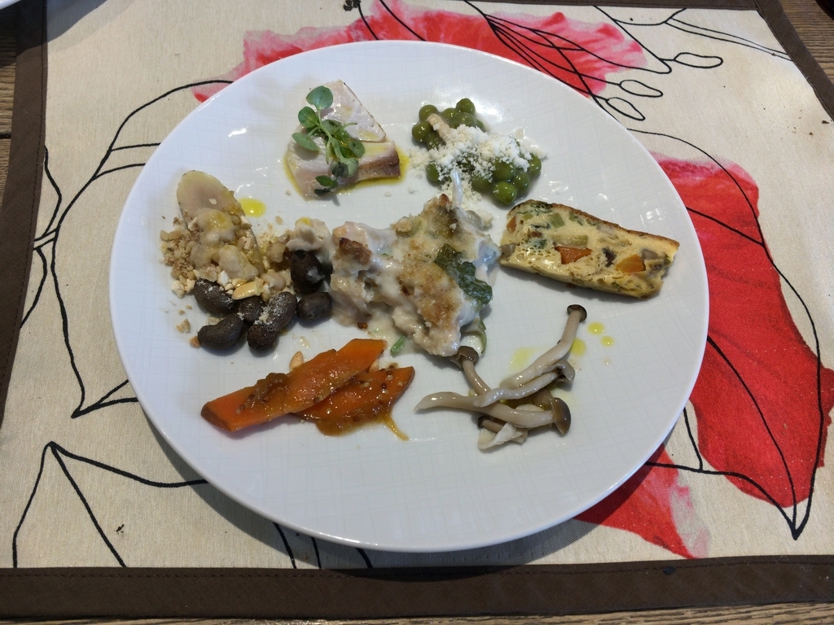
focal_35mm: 29
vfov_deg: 48.2
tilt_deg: -61.1
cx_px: 417
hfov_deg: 61.7
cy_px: 312
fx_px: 699
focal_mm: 4.15
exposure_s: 1/30
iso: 50
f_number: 2.2
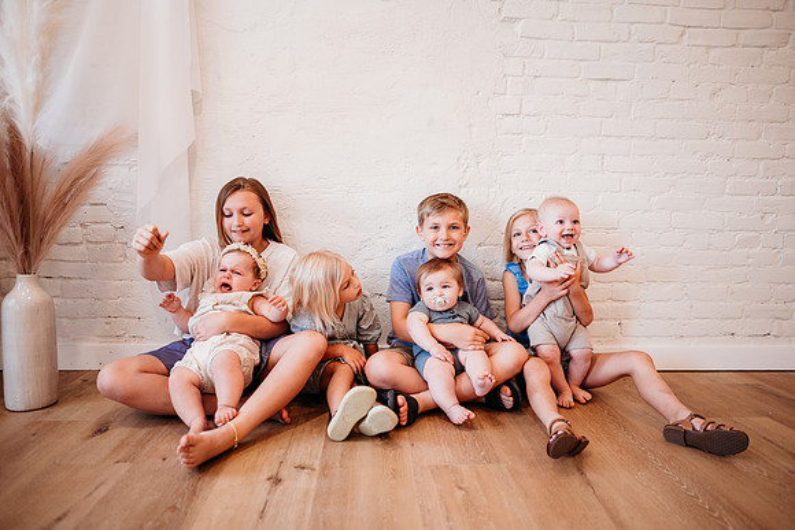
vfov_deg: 51.6
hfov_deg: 71.9
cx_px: 399
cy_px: 265
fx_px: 548
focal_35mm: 25
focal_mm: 24
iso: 250
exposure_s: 1/160
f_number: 2.2
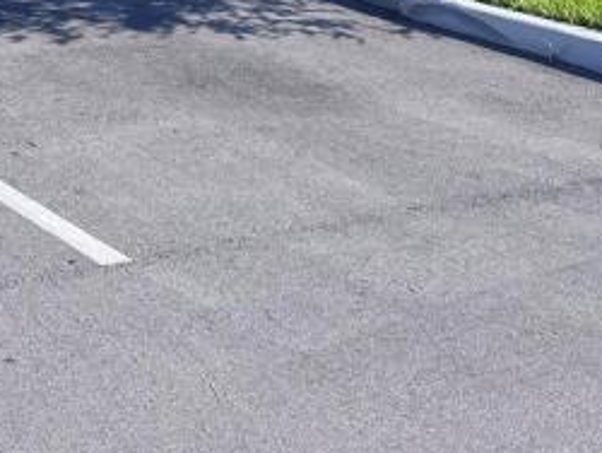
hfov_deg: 20.7
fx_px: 1601
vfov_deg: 14.0
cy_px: -400
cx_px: 22
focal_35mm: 92
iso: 80
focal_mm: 6.76
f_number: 1.78
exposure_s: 1/3802
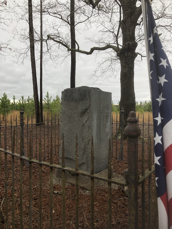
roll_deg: -0.6
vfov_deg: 63.4
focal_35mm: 28
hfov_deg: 49.7
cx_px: 86
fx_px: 186
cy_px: 114
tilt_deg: -2.7
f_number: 1.8
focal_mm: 3.99
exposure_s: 1/134
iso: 20
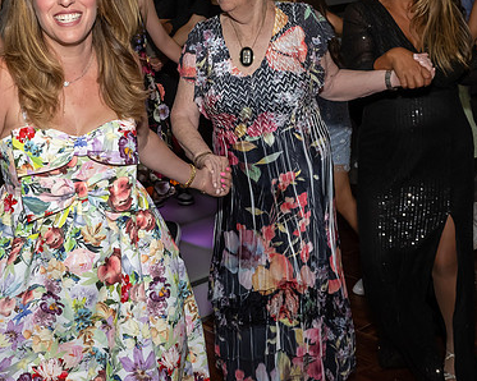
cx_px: 119
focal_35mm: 53
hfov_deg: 34.6
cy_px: 97
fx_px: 748
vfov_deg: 28.2
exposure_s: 1/250
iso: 1000
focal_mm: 17
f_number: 8
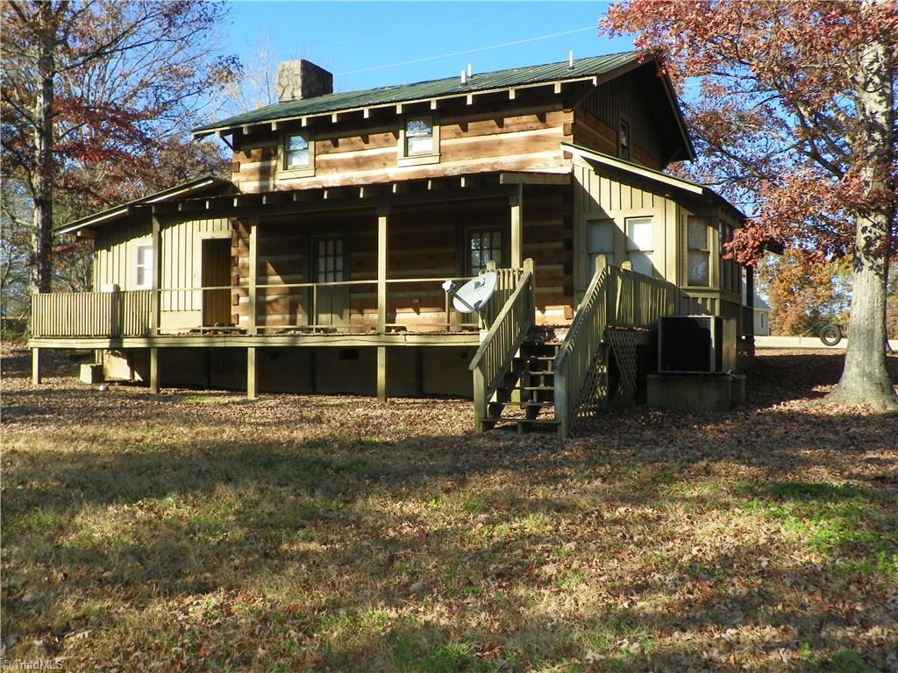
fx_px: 960
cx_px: 449
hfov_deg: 50.1
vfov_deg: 38.7
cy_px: 336
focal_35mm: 37
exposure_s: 1/320
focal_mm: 6.6
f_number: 4
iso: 64
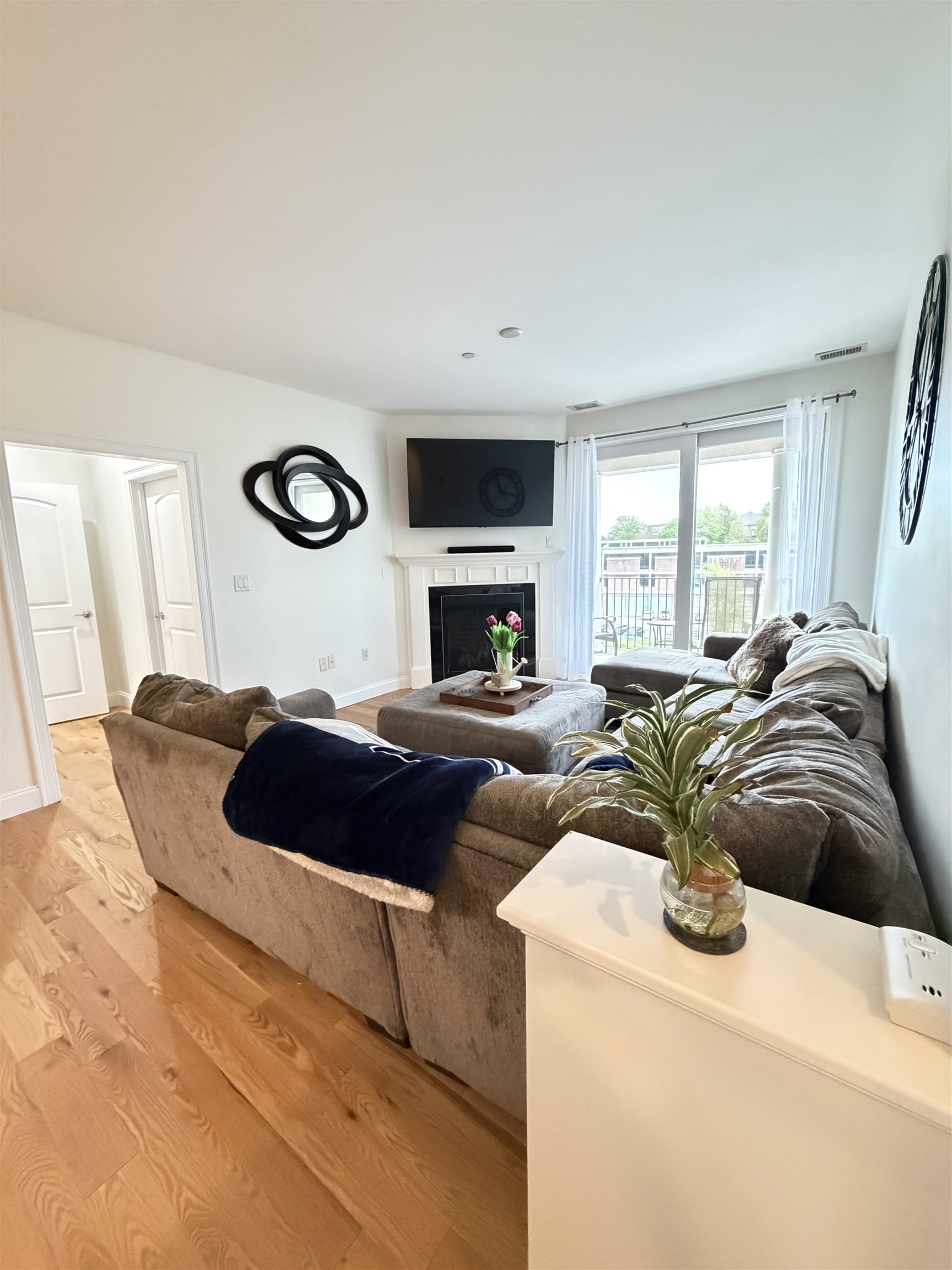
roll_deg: +1.3
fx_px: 513
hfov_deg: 85.7
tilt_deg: -8.3
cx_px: 476
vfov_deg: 102.1
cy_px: 635
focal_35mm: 14
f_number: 2.2
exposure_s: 1/60
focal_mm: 2.22
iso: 1250
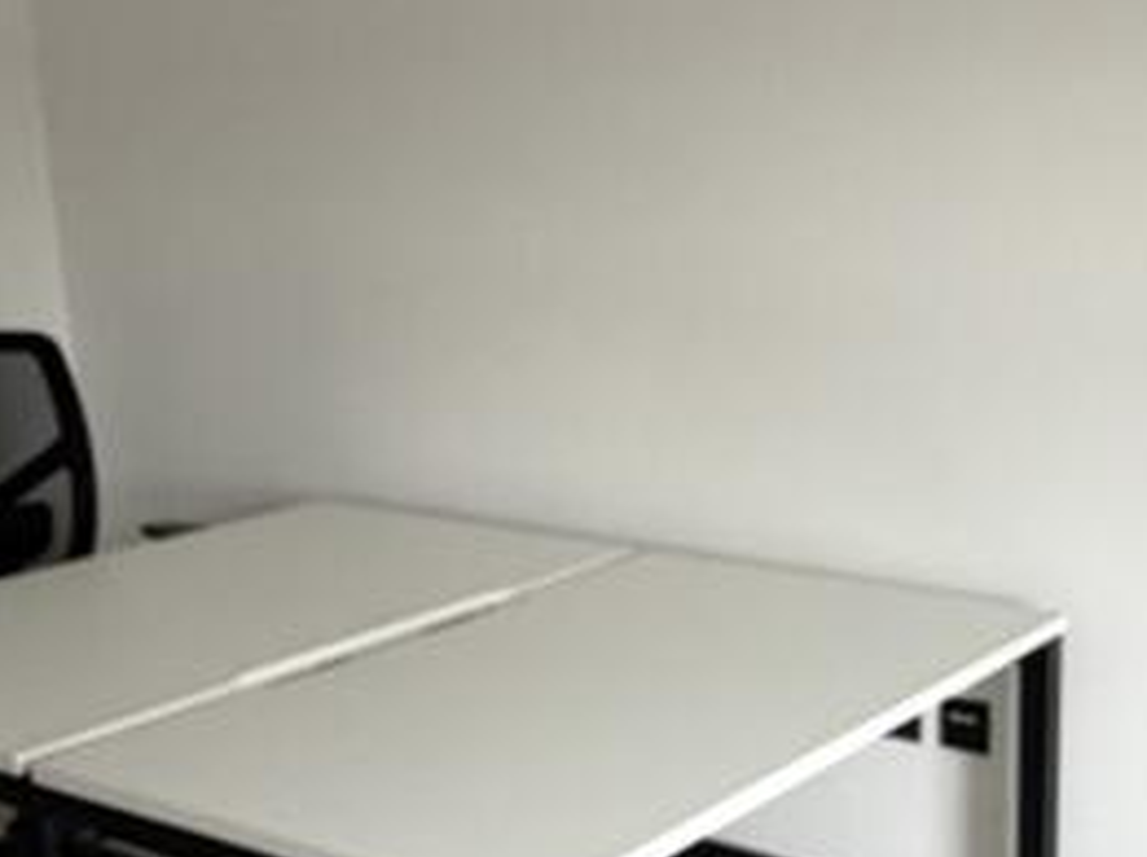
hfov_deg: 34.4
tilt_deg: -12.2
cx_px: 826
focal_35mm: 55
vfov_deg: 26.4
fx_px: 1820
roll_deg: +1.3
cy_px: 554
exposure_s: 1/121
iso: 250
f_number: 2.2
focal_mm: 2.22
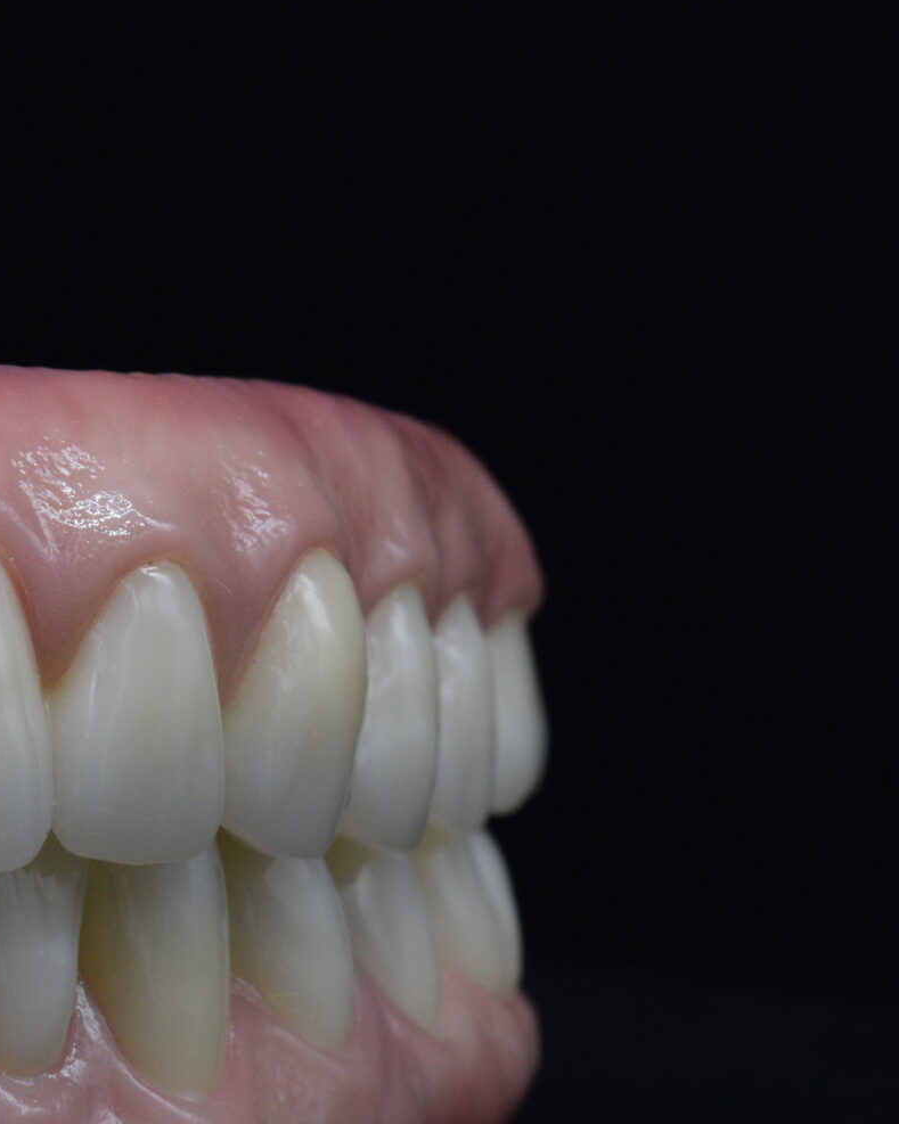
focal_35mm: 168
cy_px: 702
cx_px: -212
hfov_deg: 9.1
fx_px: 5590
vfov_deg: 11.5
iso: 400
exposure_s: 1/25
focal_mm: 46
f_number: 11
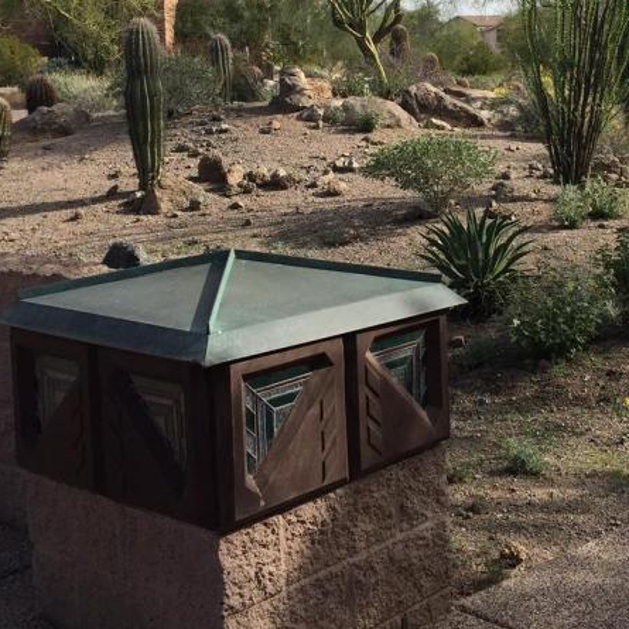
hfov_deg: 28.8
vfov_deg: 28.4
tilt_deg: -3.0
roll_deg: +2.7
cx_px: 449
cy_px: 122
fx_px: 1213
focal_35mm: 59
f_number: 2.2
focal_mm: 4.15
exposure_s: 1/1319
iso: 32
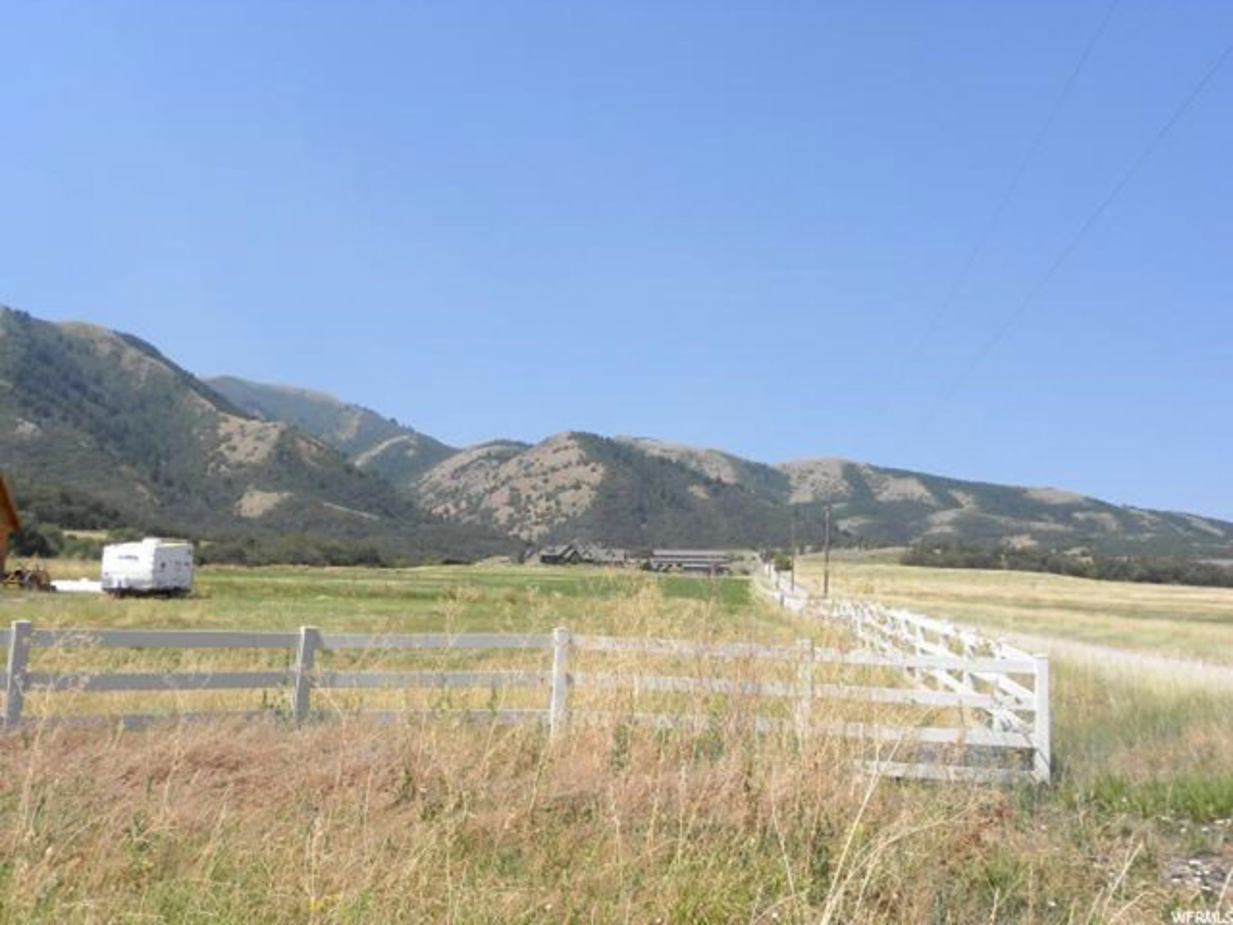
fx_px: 1318
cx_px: 616
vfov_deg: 38.7
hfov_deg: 50.1
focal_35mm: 37
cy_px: 462
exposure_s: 1/254
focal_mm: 6.6
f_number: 5.6
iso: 64
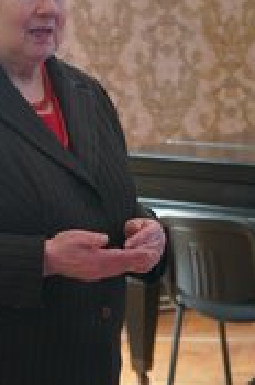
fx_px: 1344
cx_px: 37
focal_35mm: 126
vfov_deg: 16.3
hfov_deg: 10.8
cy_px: 144
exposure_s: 1/160
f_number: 5
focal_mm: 55
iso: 2000
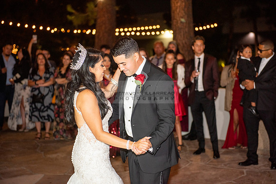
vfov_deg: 19.5
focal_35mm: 70
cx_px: 138
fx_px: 537
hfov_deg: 28.8
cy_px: 92
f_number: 2.8
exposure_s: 1/125
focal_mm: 70
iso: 1250
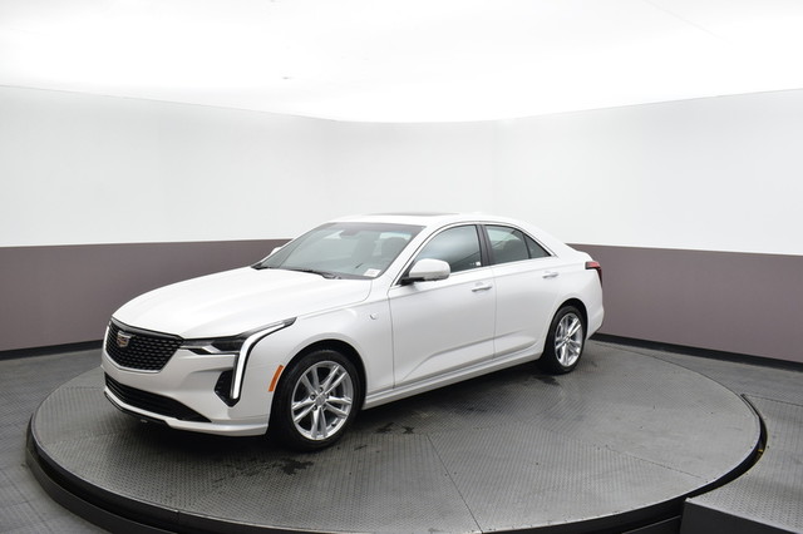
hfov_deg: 67.4
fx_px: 602
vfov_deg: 47.9
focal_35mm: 27
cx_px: 402
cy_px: 267
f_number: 7.1
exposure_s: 1/125
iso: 800
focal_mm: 18
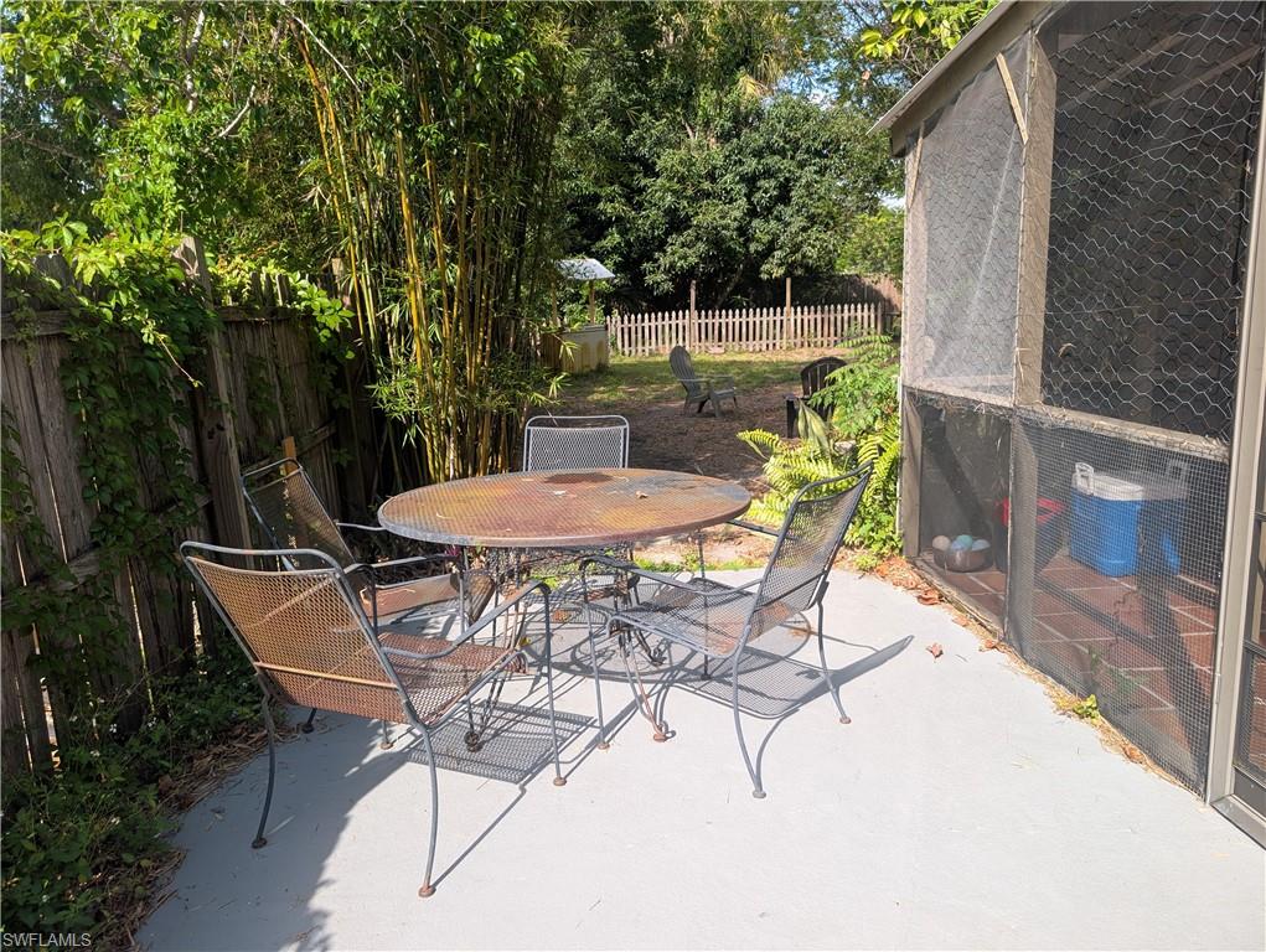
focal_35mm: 24
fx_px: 879
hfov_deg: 71.5
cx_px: 633
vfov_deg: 56.9
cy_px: 476
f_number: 1.68
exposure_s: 1/283
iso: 23
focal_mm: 6.9
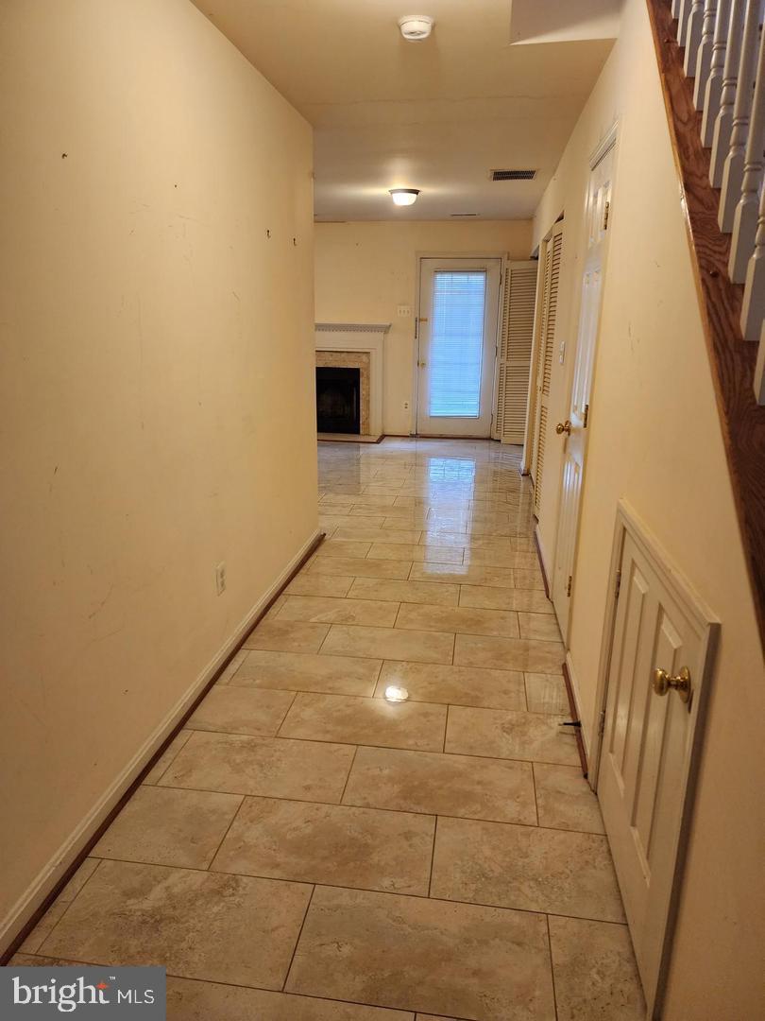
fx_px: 678
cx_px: 382
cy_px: 510
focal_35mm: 23
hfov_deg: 58.9
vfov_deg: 73.9
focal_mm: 6.4
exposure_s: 1/120
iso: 500
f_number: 1.8
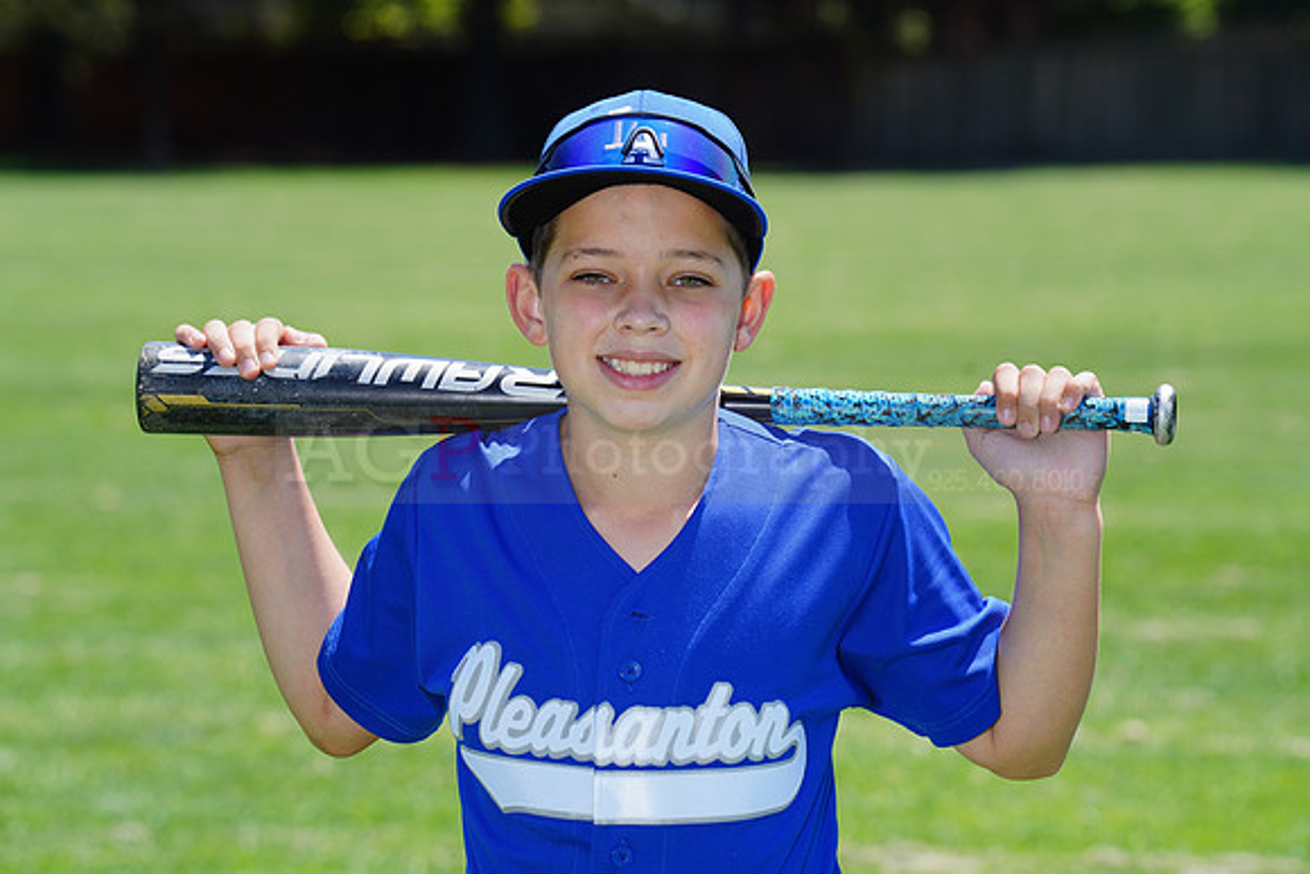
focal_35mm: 200
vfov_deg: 6.9
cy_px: 437
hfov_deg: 10.3
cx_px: 655
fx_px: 7279
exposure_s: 1/200
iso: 125
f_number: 9
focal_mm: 200
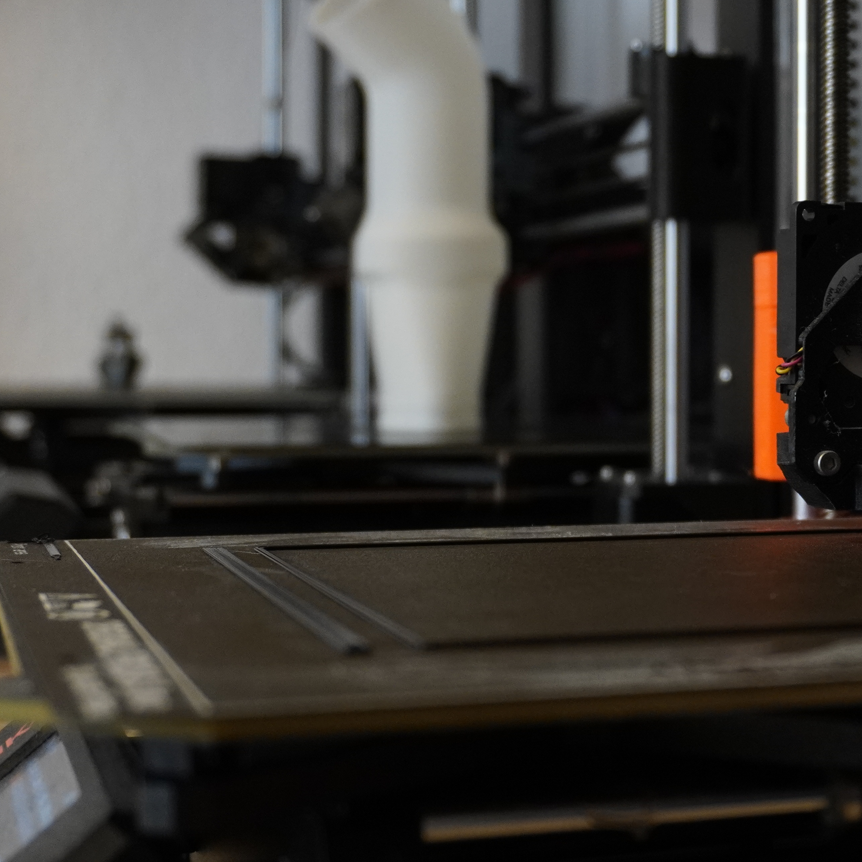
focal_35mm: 80
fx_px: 2253
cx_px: 862
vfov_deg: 21.7
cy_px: 429
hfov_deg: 20.9
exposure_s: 1/60
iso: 1250
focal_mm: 27
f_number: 4.5
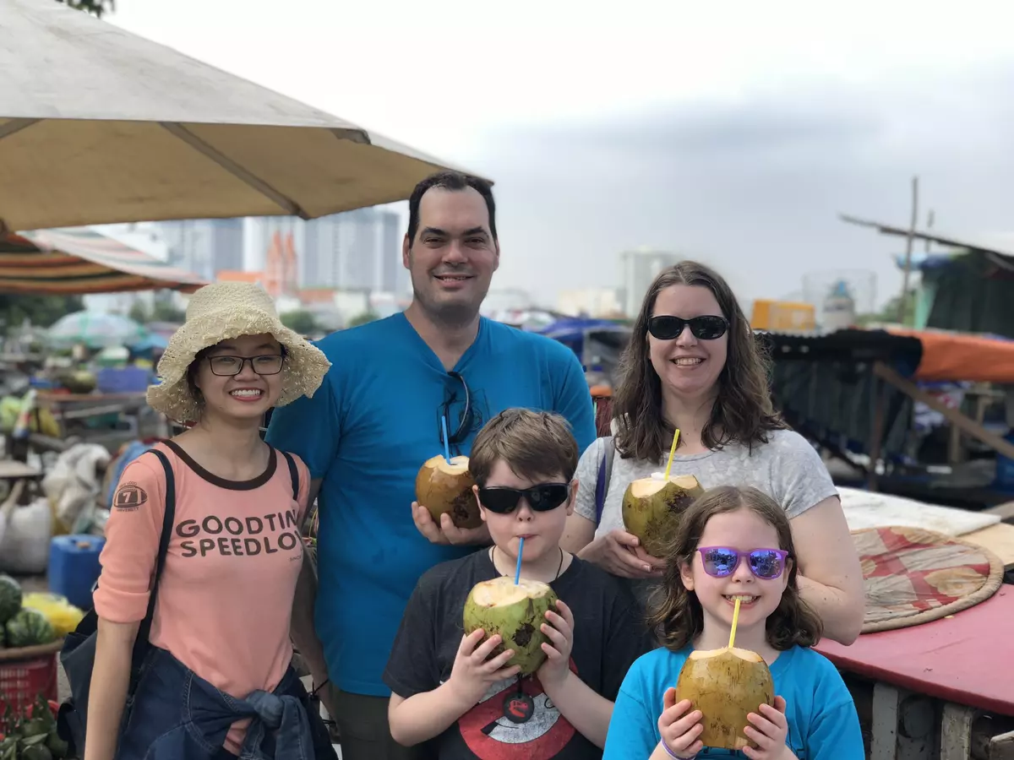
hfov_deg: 36.8
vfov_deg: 28.0
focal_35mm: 52
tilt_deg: -0.7
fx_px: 1523
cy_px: 380
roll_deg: -0.6
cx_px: 507
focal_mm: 6
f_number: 2.4
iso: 16
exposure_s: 1/475
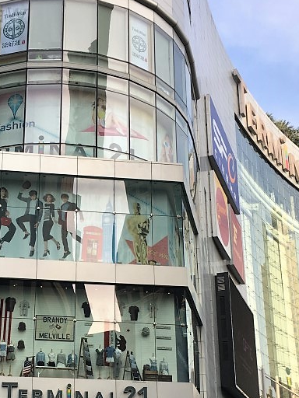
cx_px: 69
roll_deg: -1.3
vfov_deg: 32.7
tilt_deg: +21.2
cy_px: 290
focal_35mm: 58
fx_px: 668
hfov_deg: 24.9
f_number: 2.2
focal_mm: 4.15
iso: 25
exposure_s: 1/574
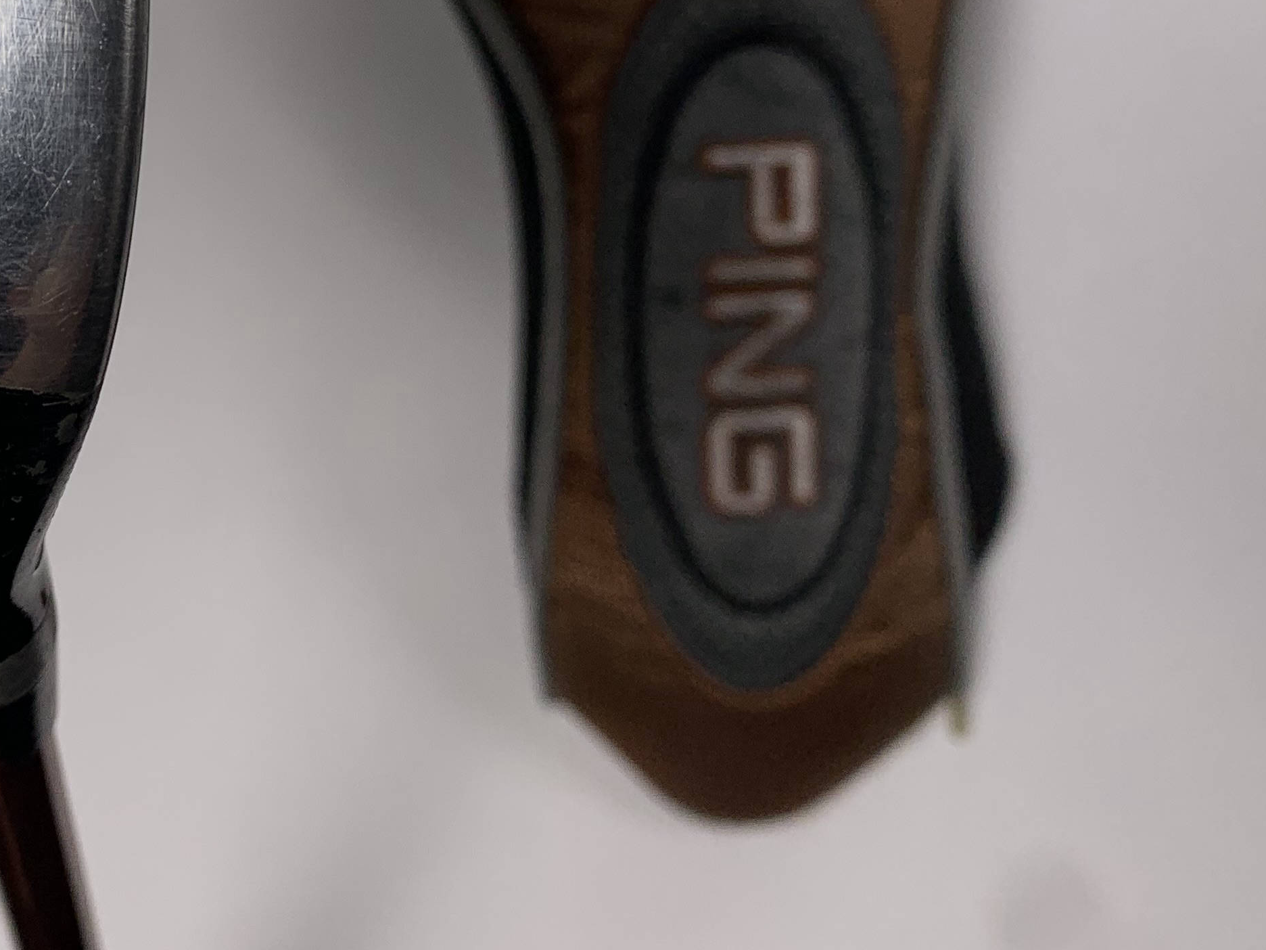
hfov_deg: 32.1
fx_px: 2048
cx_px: 50
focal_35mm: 56
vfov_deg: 25.3
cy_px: 85
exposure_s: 1/722
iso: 25
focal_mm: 4.25
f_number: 1.8
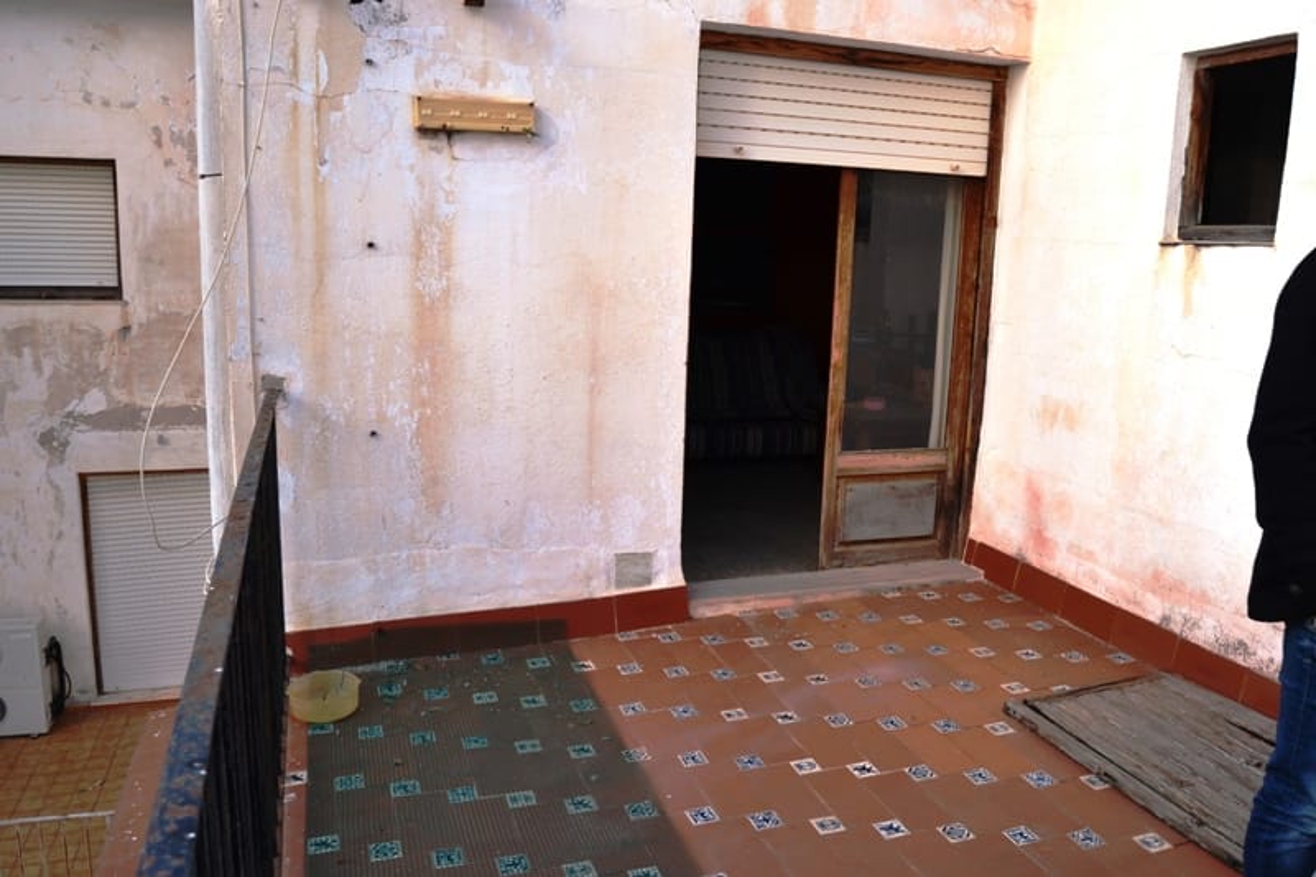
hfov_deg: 67.4
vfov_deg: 47.9
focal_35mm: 27
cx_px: 658
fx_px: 987
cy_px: 438
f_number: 6.3
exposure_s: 1/160
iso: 100
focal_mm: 18
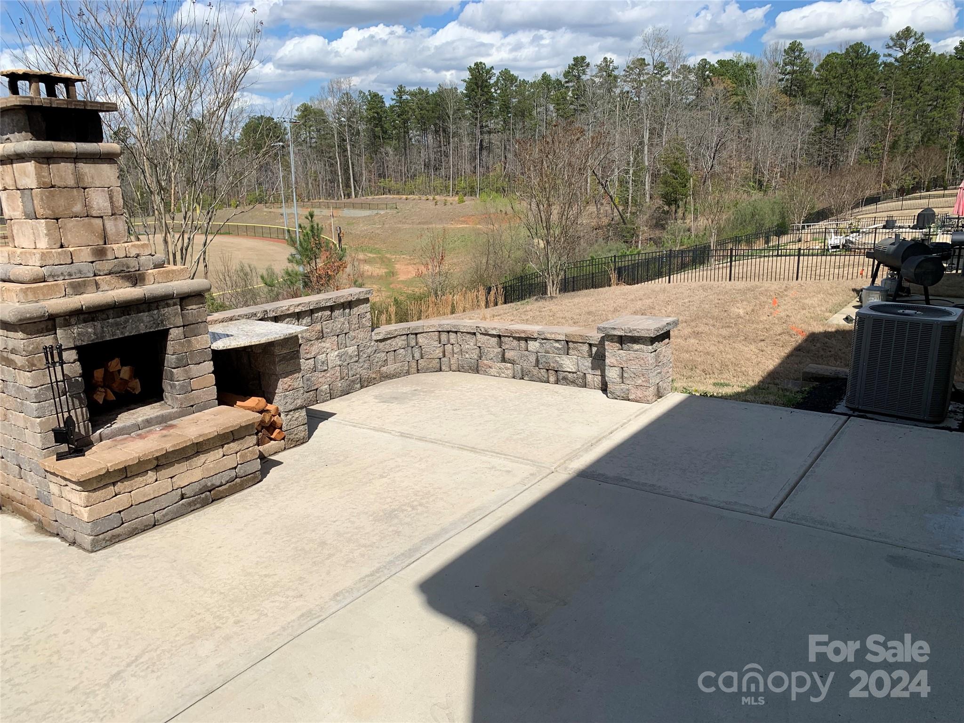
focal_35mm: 26
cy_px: 362
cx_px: 482
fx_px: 724
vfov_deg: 53.1
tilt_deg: -13.7
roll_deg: +0.3
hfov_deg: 67.3
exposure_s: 1/3289
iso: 25
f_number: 1.8
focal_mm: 4.25
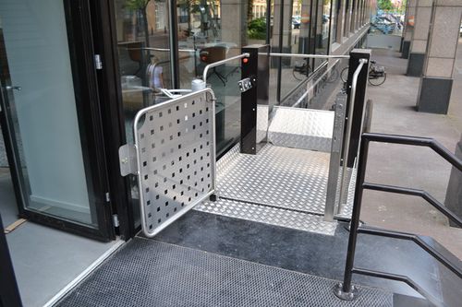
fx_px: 385
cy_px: 154
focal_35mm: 30
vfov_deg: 43.6
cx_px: 231
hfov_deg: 61.9
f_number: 5.6
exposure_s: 1/125
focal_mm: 20
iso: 180
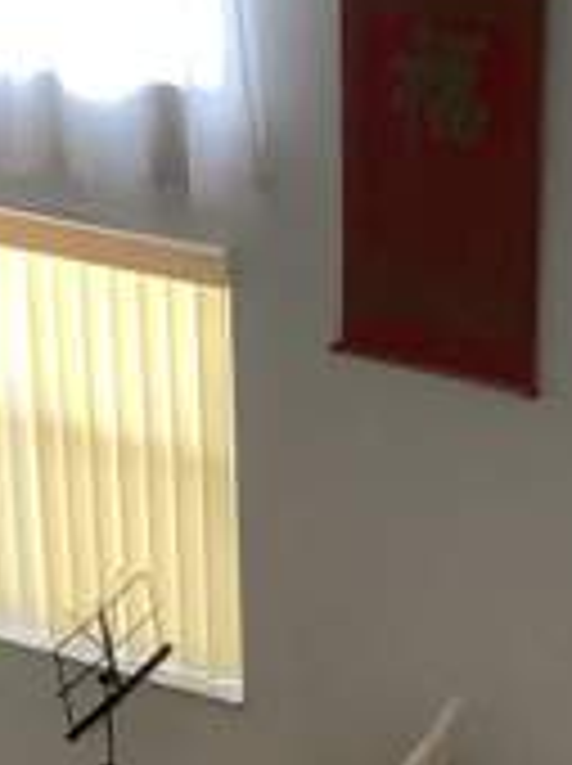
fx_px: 2584
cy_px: 230
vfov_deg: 16.8
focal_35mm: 117
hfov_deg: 12.6
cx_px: 279
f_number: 2.4
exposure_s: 1/60
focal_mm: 3.3
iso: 64
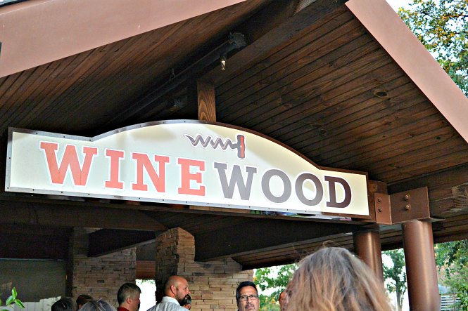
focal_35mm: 49
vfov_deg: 27.5
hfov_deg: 40.4
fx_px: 637
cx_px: 234
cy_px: 156
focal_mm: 18.5
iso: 250
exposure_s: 1/250
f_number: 2
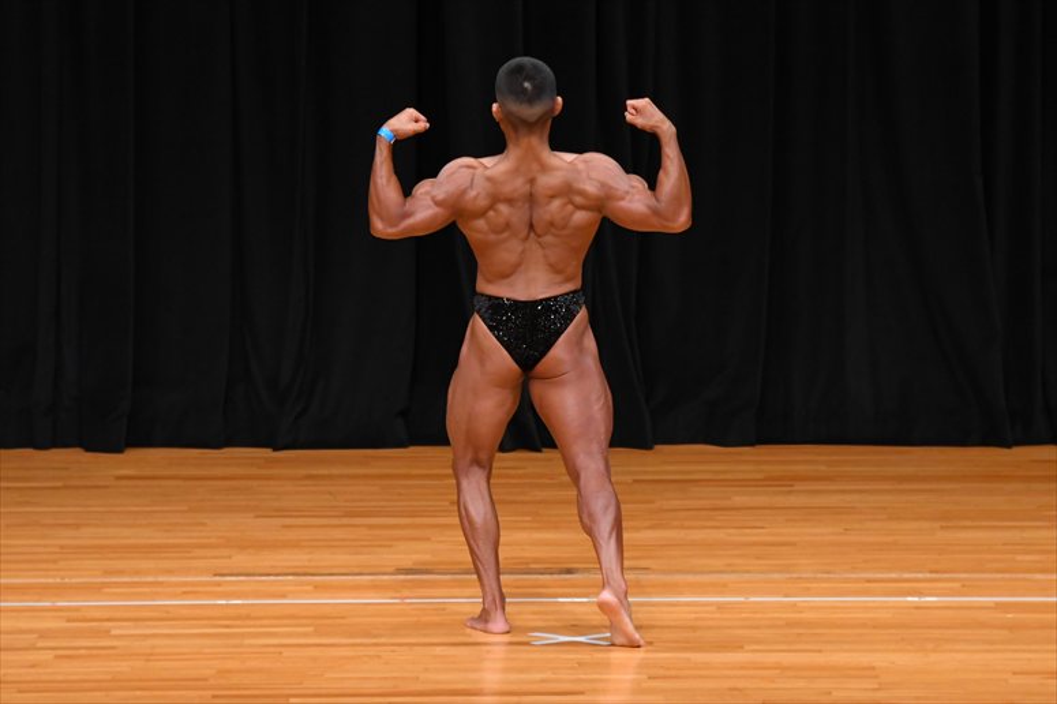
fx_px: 8364
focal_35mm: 285
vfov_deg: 4.8
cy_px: 352
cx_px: 528
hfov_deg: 7.2
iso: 3200
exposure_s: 1/400
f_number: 5.6
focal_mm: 190
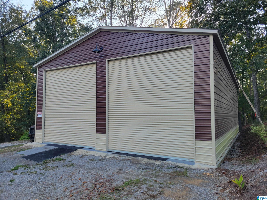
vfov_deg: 53.1
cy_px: 100
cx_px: 134
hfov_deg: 67.3
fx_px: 201
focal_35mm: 26
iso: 40
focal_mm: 5.4
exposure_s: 1/219
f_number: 1.8
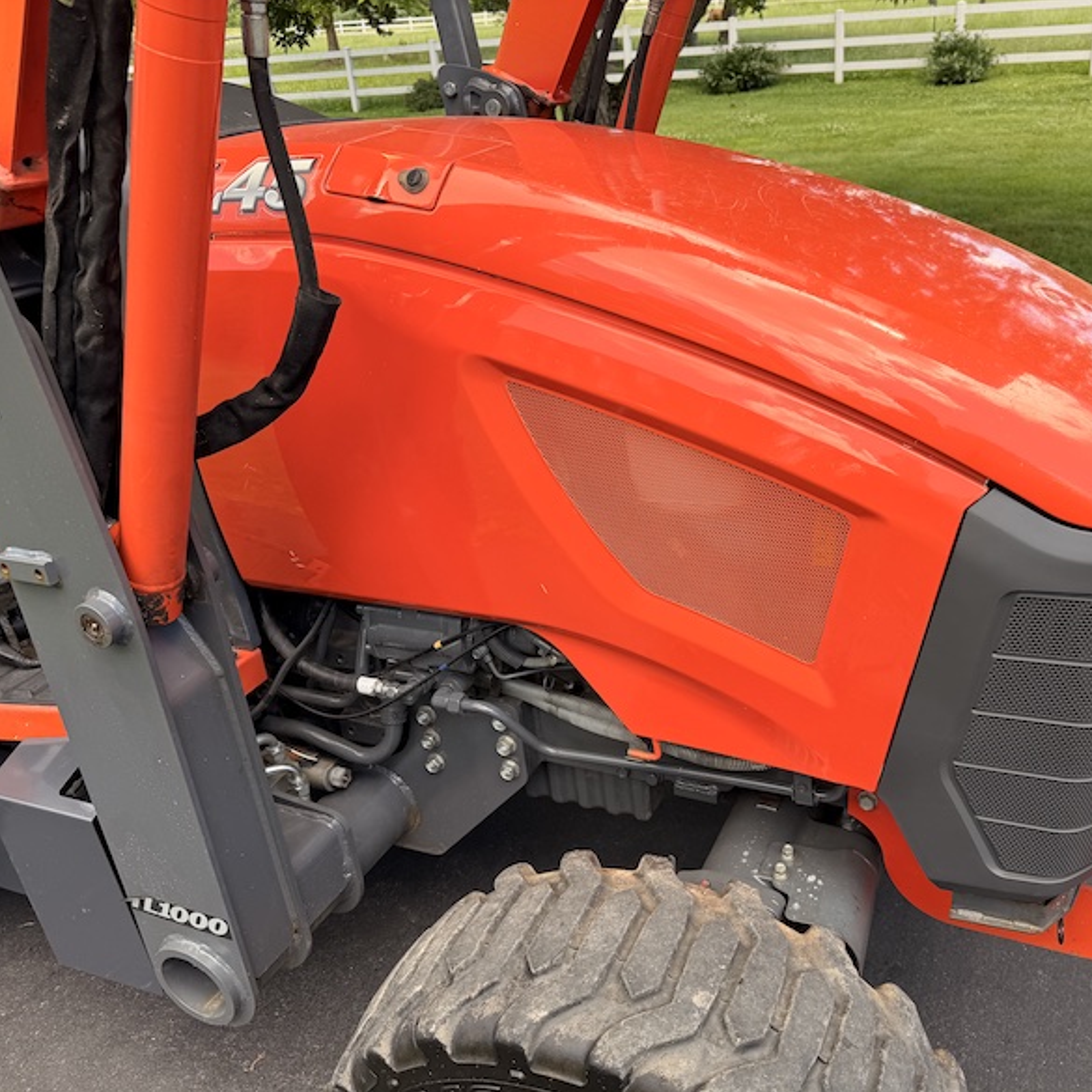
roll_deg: +3.5
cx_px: 672
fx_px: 1035
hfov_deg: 55.1
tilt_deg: -24.7
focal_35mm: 29
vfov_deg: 55.6
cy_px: 558
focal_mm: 6.76
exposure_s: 1/607
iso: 80
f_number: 1.78
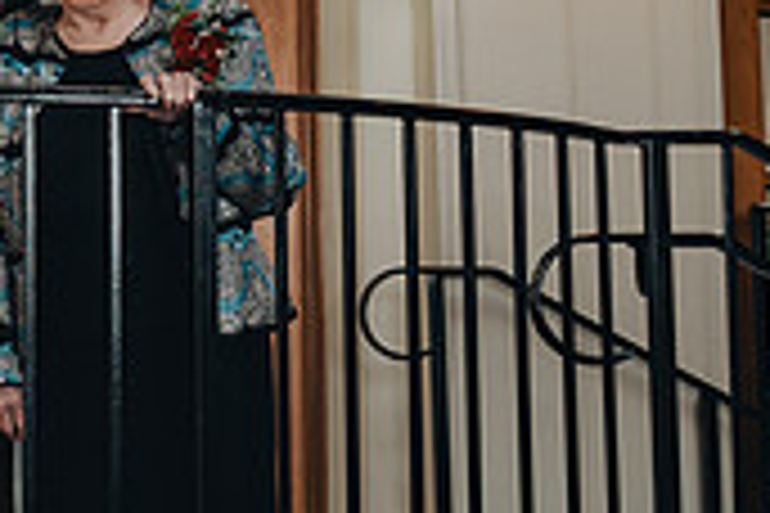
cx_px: -68
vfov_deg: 16.4
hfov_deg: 23.1
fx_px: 1775
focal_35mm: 83
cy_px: 160
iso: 400
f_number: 5.6
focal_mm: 24
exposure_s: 1/200
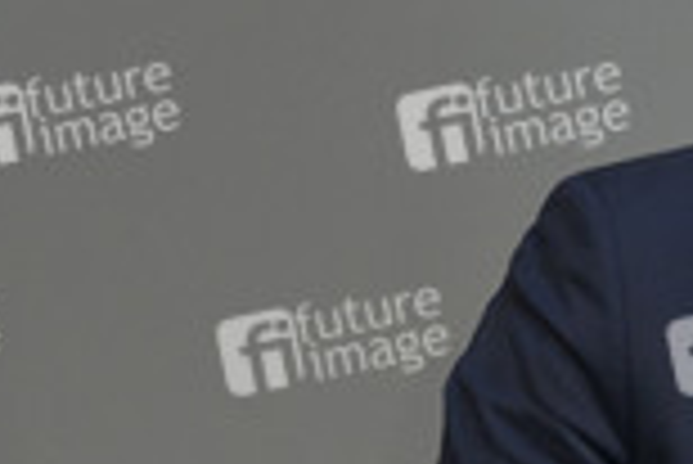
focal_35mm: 1229
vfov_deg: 1.1
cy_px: 455
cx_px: 844
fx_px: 23680
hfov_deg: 1.7
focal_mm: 420
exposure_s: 1/500
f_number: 5.6
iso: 8000
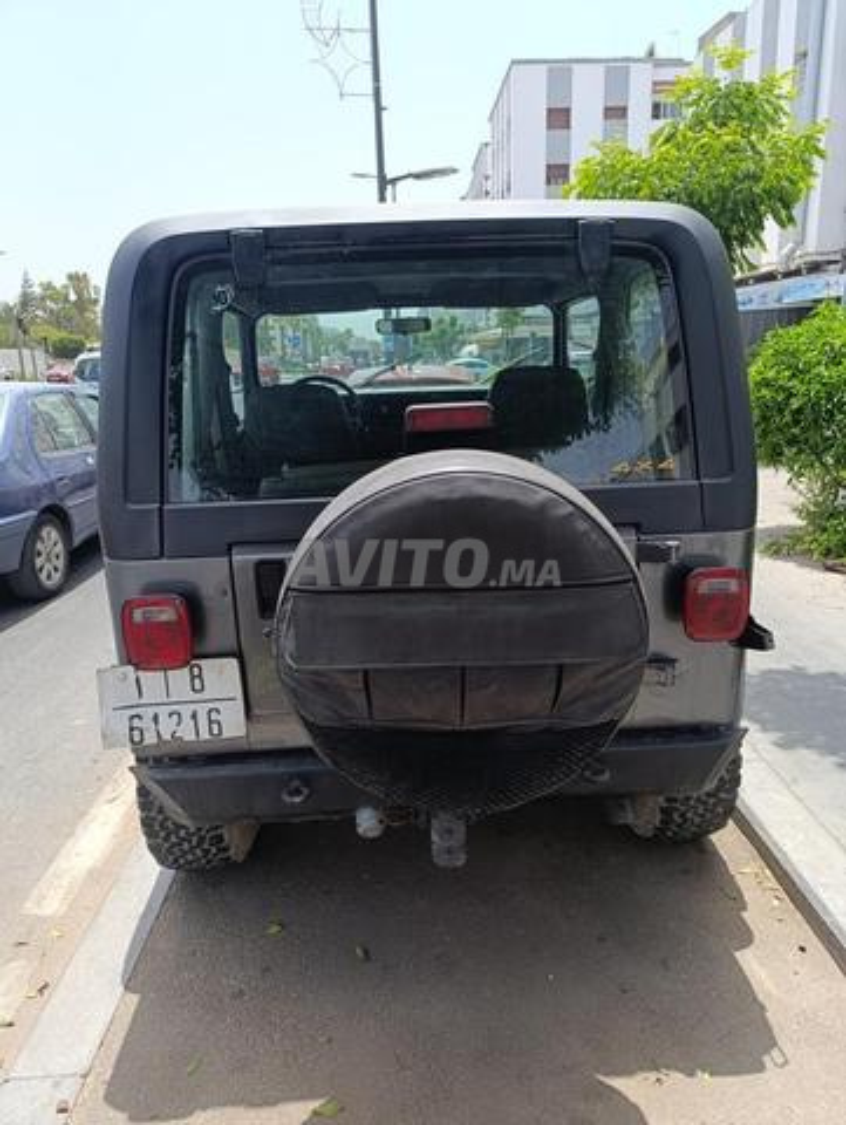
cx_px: 423
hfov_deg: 59.0
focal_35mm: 23
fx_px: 748
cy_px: 562
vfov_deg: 73.9
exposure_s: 1/259
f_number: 1.6
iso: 50
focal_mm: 6.14
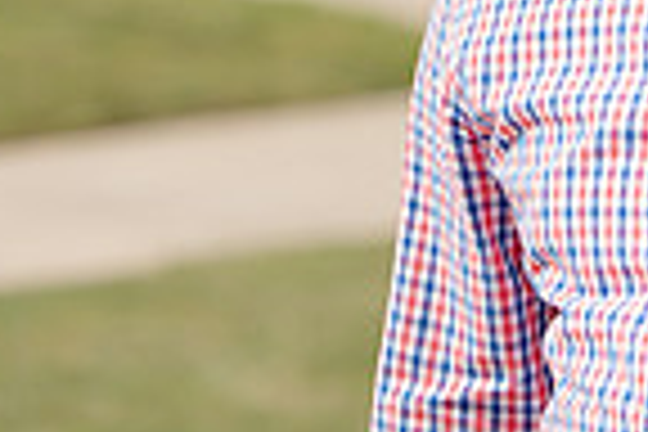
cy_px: -151
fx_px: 8693
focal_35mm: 483
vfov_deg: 2.8
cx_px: 482
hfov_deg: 4.3
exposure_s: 1/320
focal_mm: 120
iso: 160
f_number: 5.6
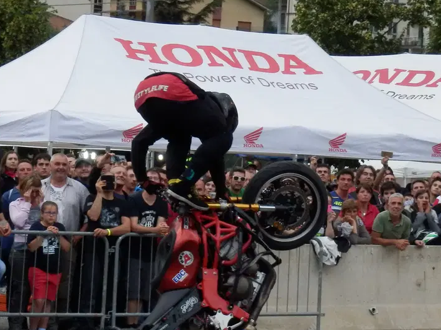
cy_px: 244
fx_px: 2089
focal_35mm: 164
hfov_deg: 12.0
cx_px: 150
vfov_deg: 9.0
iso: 640
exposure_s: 1/200
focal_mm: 17.3
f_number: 4.9
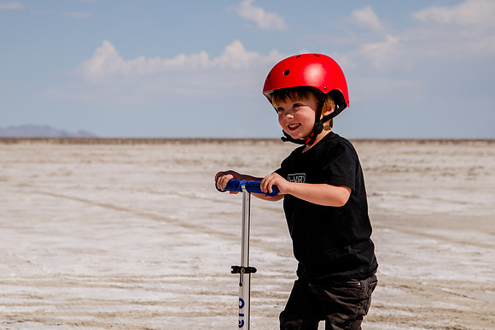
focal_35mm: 113
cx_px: 240
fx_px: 1552
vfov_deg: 12.1
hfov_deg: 18.1
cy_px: 134
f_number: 6.3
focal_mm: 82
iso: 160
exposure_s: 1/1600
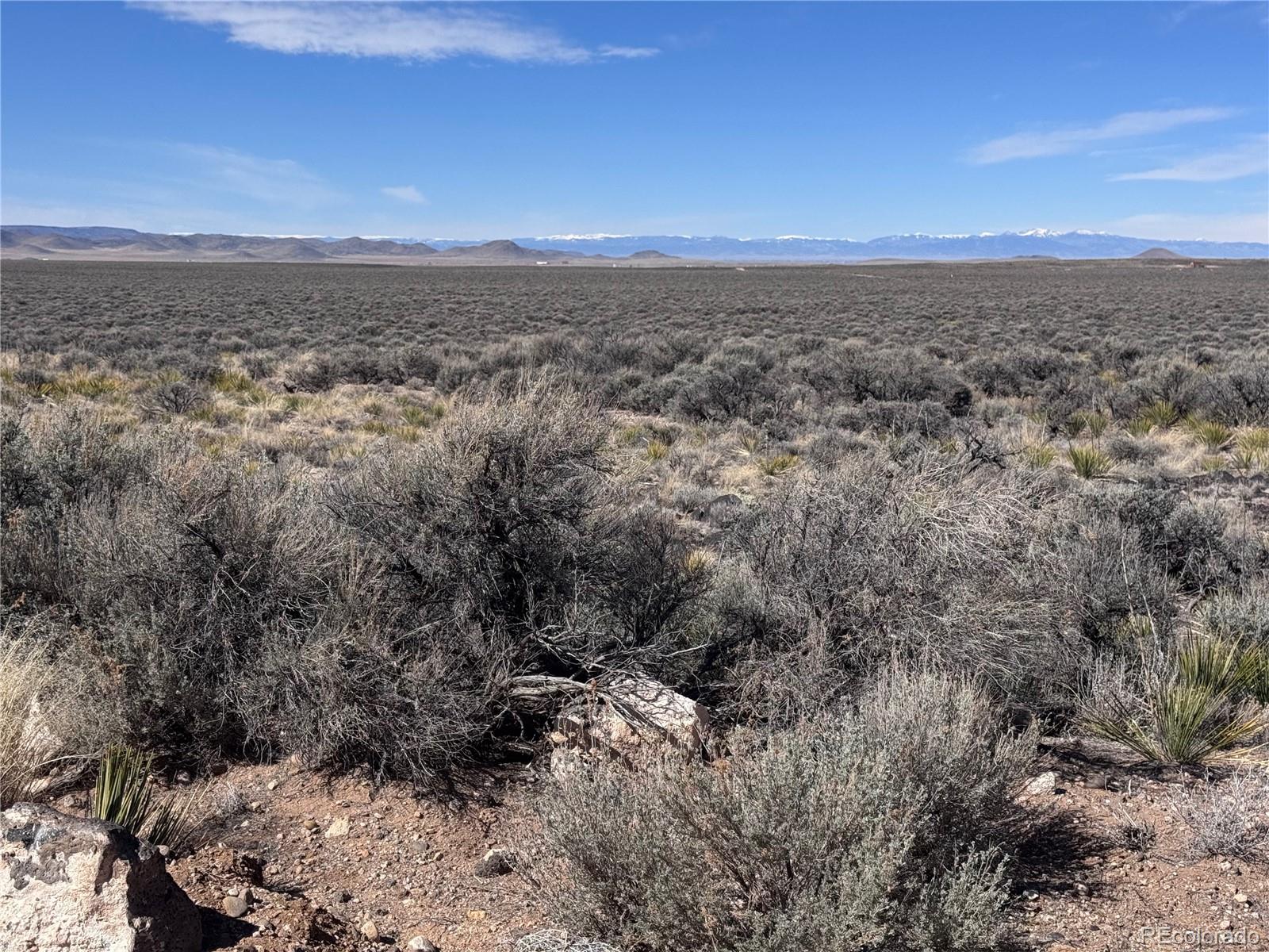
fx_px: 1760
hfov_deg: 39.7
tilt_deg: -7.2
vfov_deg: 30.3
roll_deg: +0.8
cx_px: 634
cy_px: 476
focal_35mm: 48
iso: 64
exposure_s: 1/6410
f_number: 1.78
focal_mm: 6.76
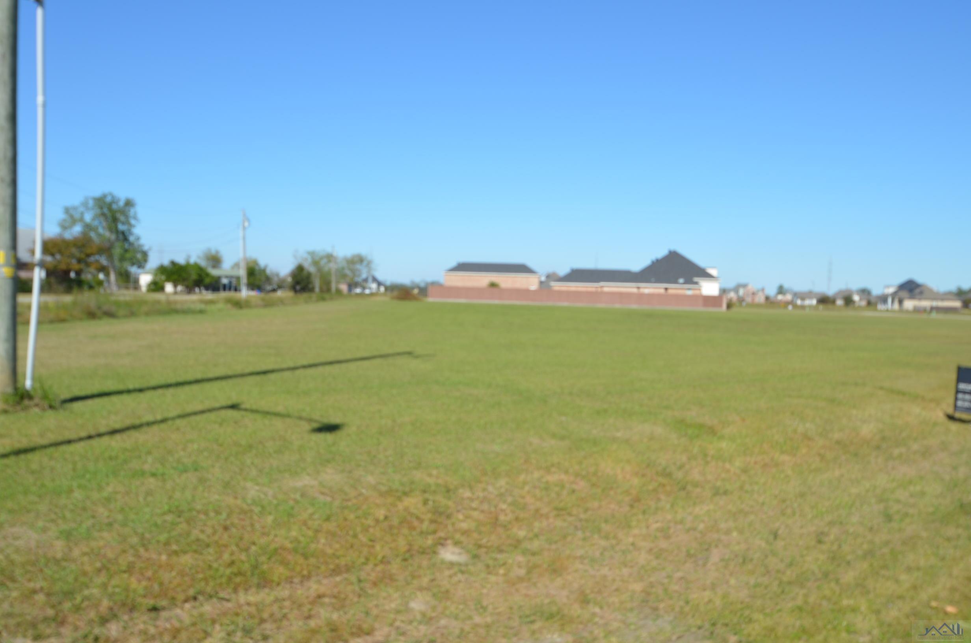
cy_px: 322
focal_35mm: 33
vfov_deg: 39.8
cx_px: 486
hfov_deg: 57.3
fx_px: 888
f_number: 8
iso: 100
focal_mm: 22
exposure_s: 1/250
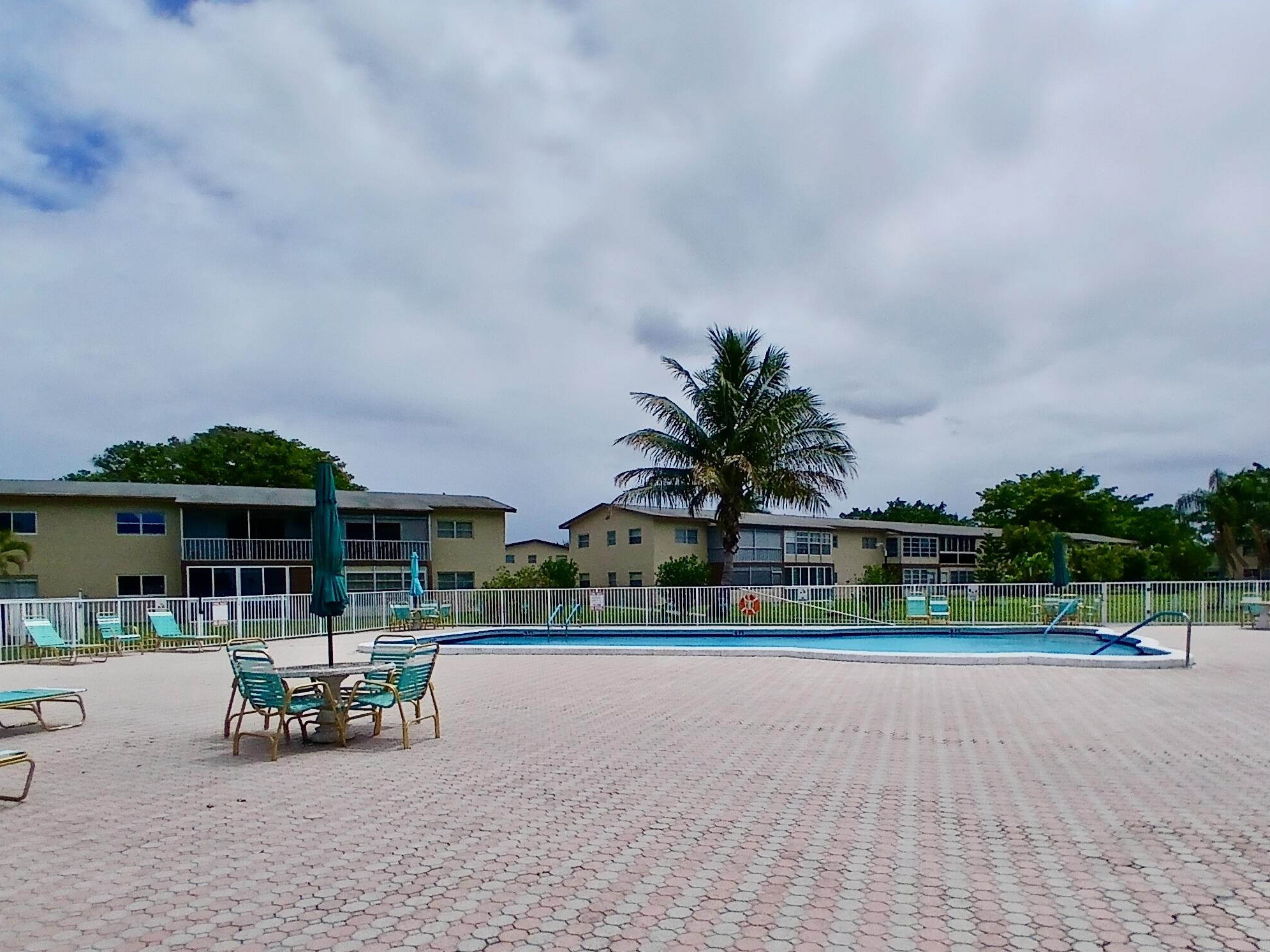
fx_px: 807
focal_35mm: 22
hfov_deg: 75.6
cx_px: 757
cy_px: 587
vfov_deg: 60.4
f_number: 2.2
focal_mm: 1.4
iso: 50
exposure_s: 1/4274
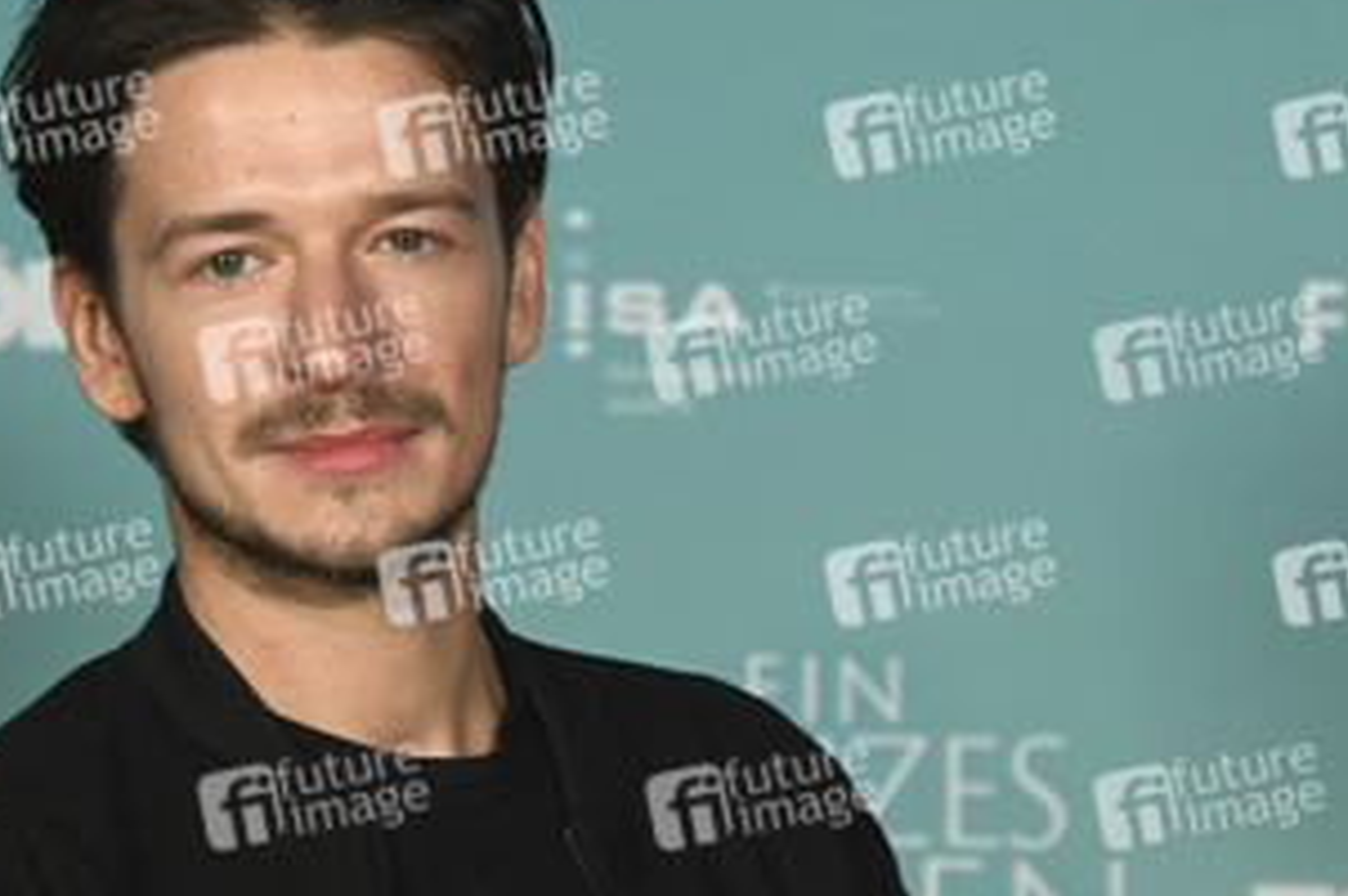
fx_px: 6172
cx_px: 374
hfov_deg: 12.4
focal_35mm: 165
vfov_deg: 8.3
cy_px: 461
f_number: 6.3
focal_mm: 110
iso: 1000
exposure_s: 1/200
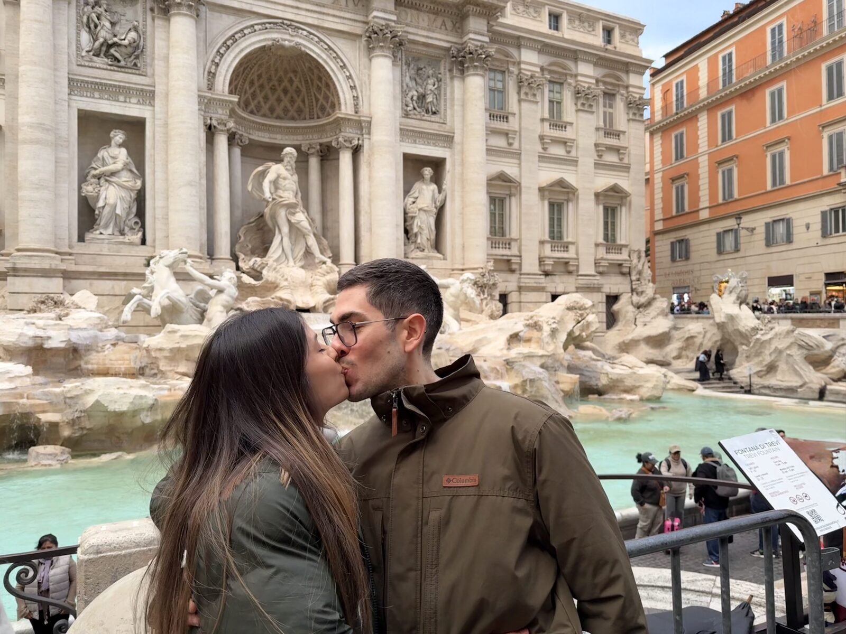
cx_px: 423
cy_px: 317
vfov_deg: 56.8
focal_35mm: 24
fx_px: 587
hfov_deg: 71.6
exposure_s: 1/121
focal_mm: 6.76
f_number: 1.78
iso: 160
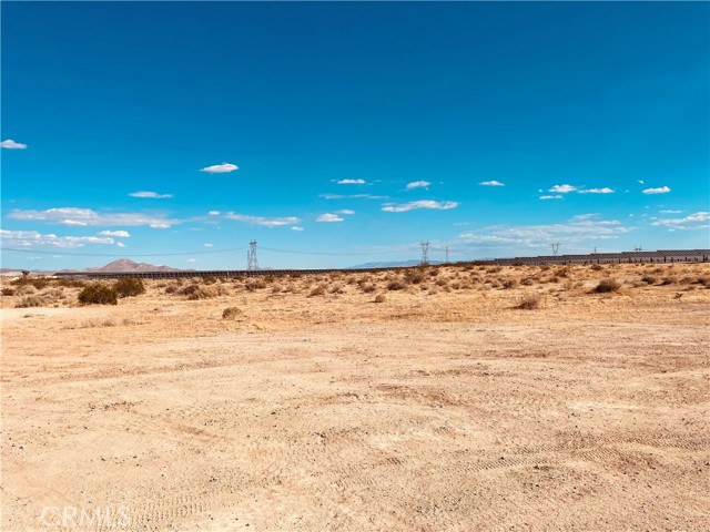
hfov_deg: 69.4
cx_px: 355
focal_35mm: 25
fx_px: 513
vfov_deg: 54.9
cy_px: 266
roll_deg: +0.5
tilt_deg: +0.1
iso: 32
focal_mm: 5.1
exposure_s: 1/7407
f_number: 1.6
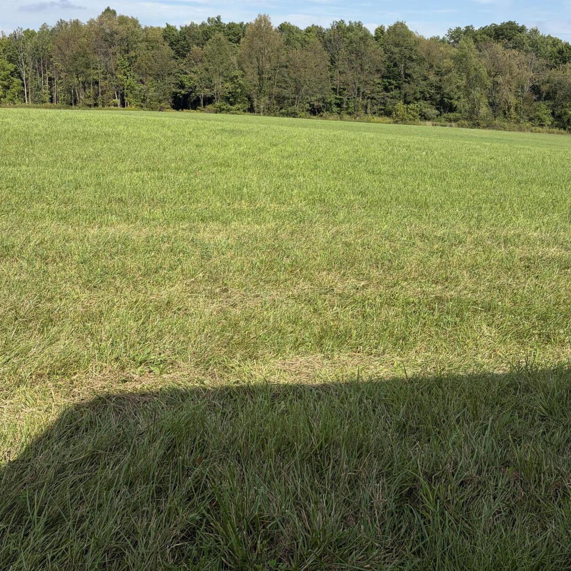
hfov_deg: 44.9
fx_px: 691
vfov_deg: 43.8
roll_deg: -1.1
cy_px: 157
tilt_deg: -5.5
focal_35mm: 37
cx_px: 284
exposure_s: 1/4950
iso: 50
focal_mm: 5.96
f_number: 1.6
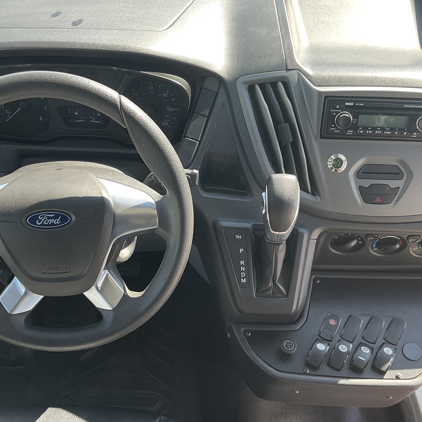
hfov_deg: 37.5
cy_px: 262
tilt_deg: -51.1
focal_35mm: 45
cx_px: 183
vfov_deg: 37.3
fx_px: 621
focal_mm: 3
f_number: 1.8
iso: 25
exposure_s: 1/122
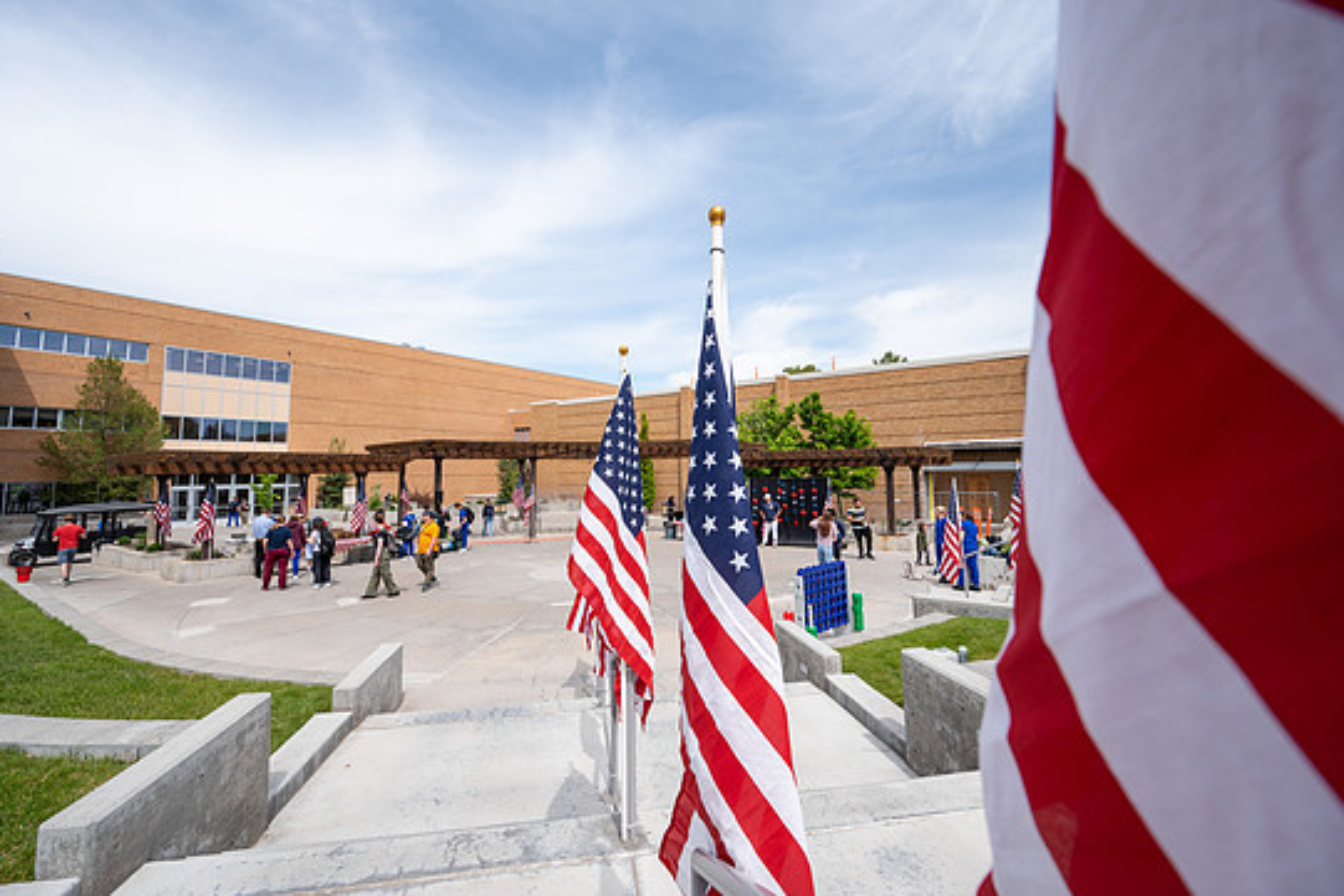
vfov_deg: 77.3
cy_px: 432
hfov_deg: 100.4
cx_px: 663
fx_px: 560
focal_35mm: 15
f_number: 5.6
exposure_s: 1/1000
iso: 320
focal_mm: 14
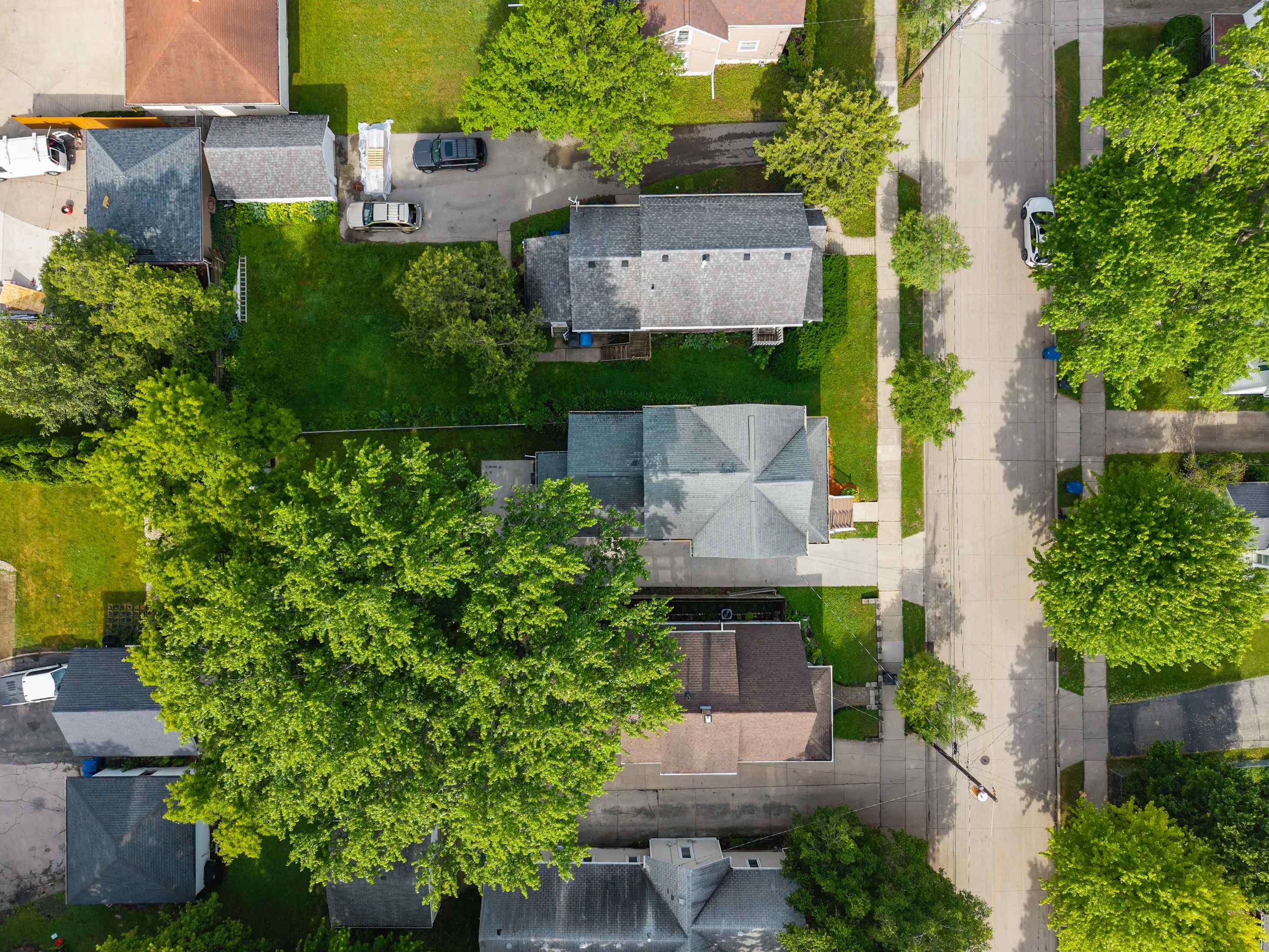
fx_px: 917
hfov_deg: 69.4
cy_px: 480
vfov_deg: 54.9
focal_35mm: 25
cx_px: 630
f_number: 1.8
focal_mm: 8.67
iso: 130
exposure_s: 1/1600
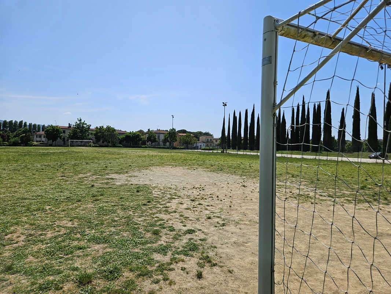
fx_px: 260
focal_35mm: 23
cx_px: 196
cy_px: 147
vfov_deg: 58.9
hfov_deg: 73.9
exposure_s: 1/4302
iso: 25
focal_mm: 5.4
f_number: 1.8
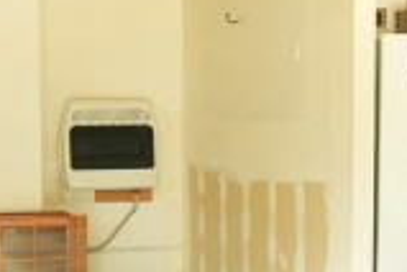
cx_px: 113
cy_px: 321
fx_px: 1277
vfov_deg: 11.9
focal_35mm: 113
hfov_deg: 18.0
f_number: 6.3
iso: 1600
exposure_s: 1/125
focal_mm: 24
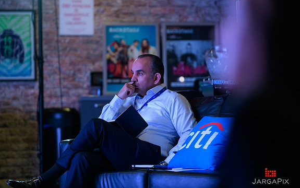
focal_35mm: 185
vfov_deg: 7.1
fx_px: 1513
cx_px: 151
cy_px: 94
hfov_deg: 11.3
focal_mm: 180
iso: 1600
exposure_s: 1/100
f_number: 3.2
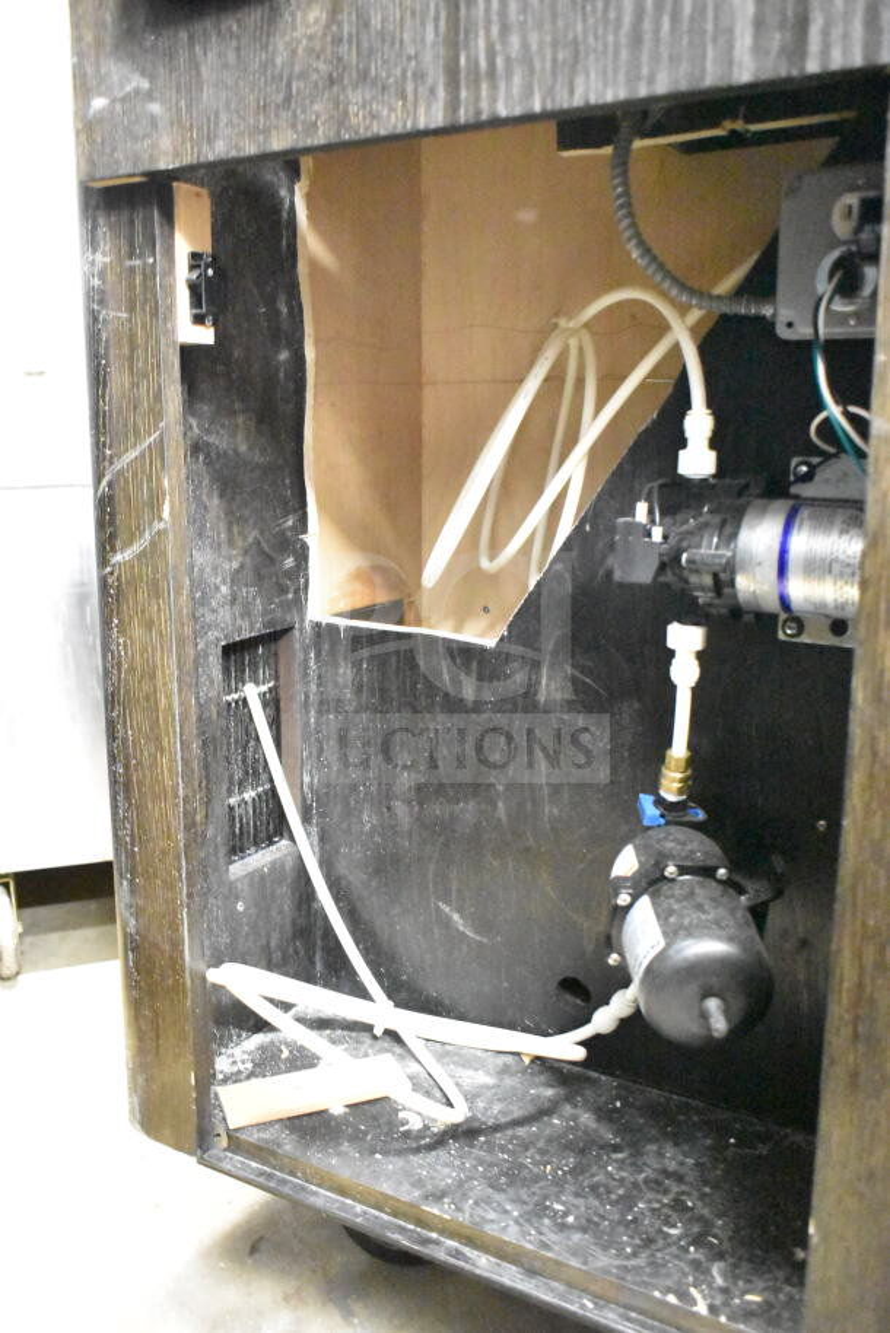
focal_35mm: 32
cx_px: 445
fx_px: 1167
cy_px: 666
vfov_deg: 59.5
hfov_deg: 41.7
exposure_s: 1/20
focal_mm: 21
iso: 25600
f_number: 3.8
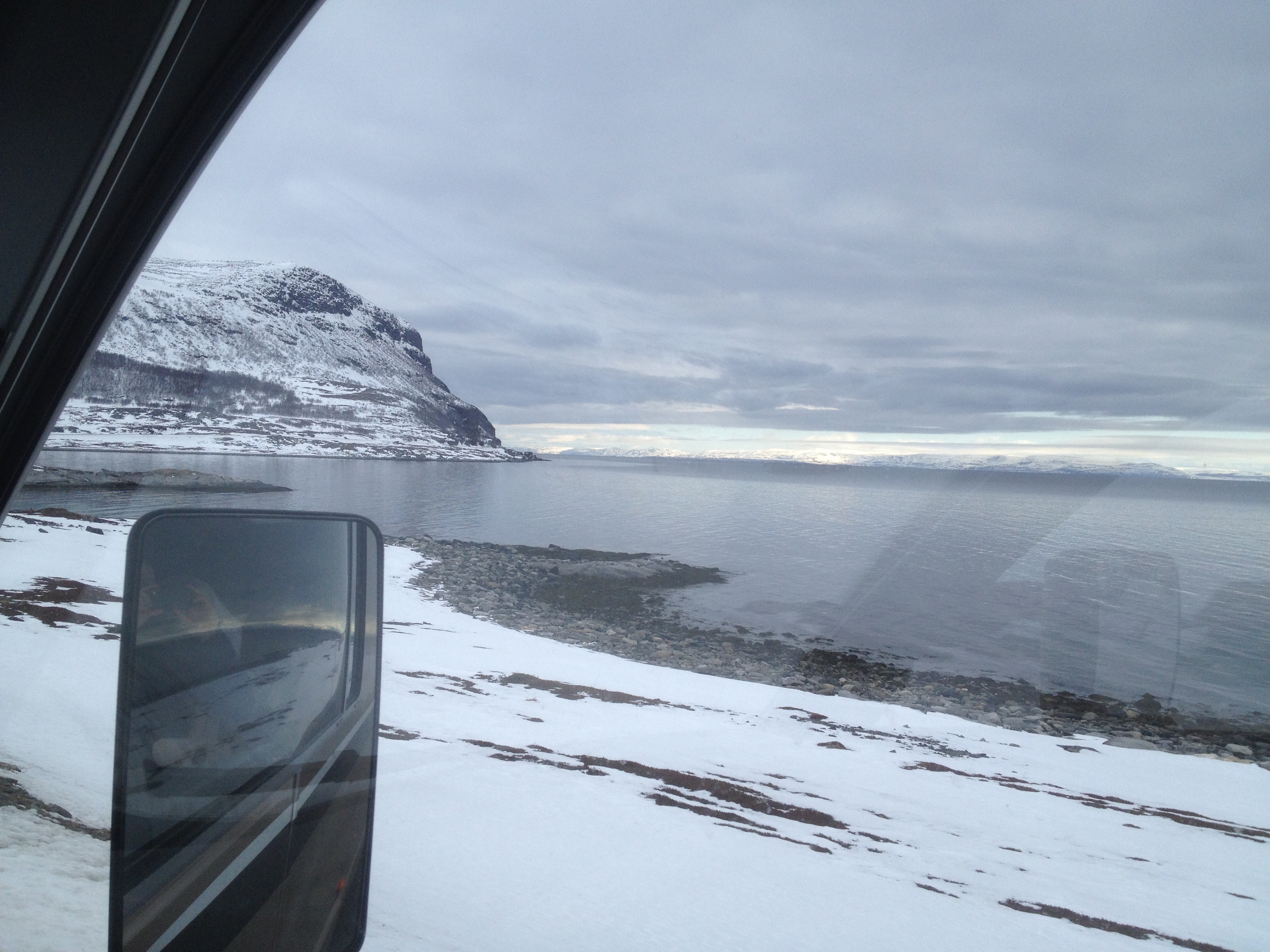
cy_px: 476
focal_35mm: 35
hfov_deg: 52.6
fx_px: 1284
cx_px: 635
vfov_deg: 40.7
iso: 50
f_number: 2.4
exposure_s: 1/1082
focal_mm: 4.28
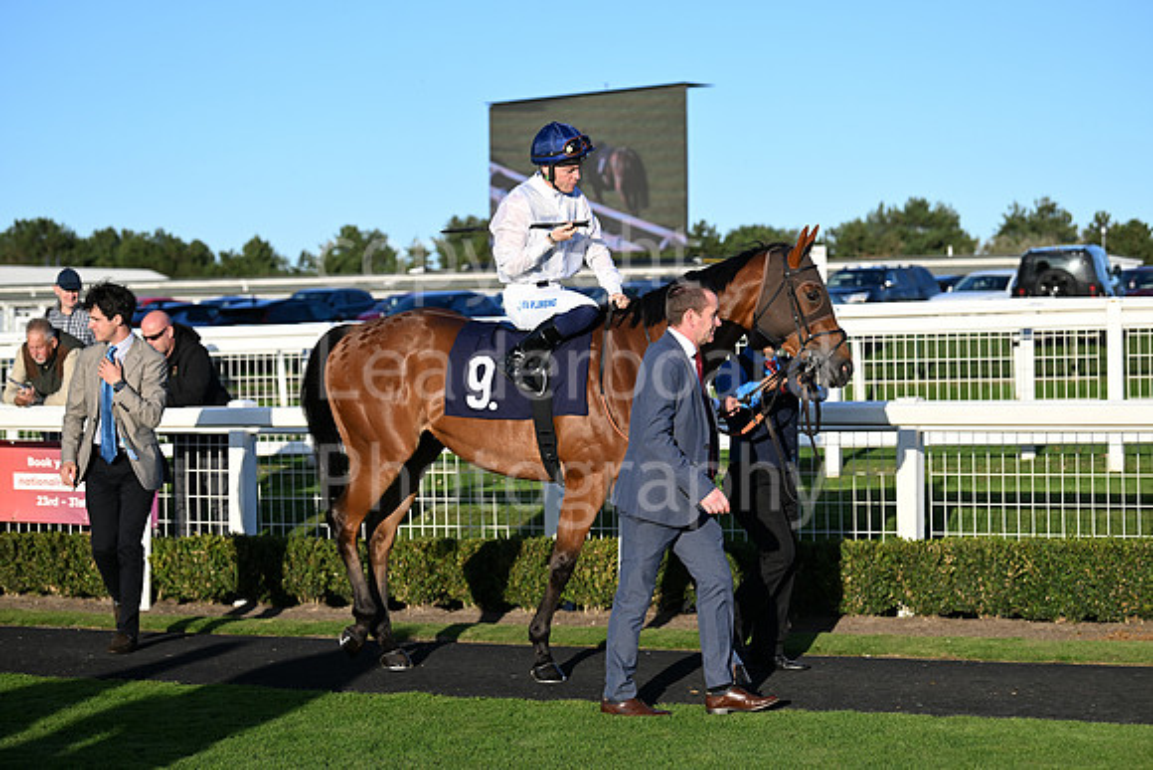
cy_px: 385
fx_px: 2563
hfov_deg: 25.4
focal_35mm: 80
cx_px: 576
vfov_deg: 17.1
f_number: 4
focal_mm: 80
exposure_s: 1/3200
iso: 400
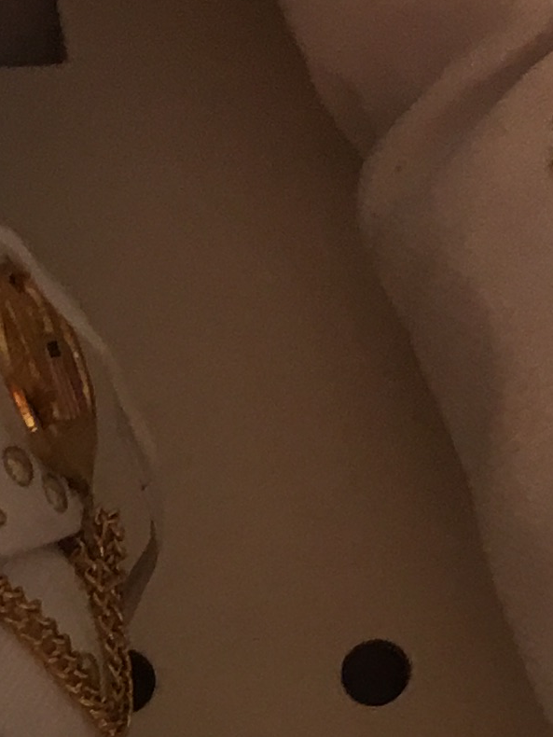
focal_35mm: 148
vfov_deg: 11.4
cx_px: -472
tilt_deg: -40.3
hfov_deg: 9.5
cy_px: 1680
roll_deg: +10.3
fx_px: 3151
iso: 25
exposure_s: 1/15
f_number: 2.2
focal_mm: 4.15
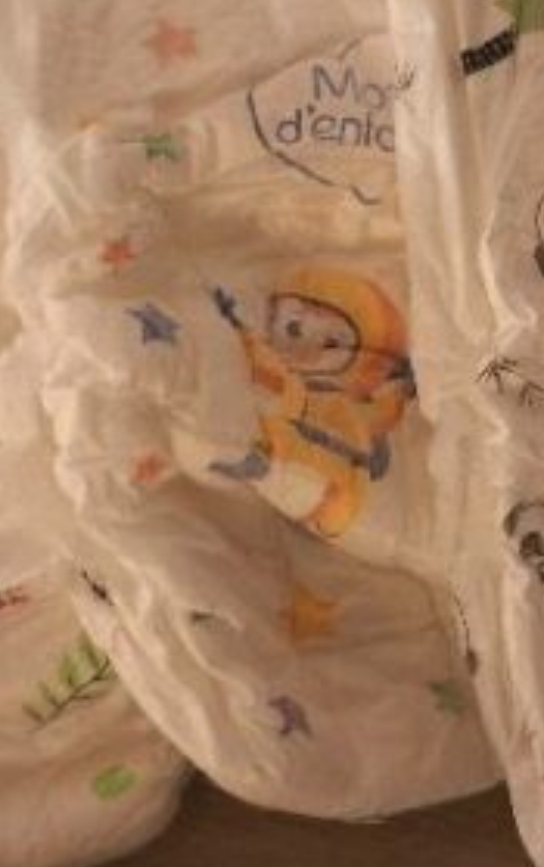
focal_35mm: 67
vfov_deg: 30.6
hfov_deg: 19.4
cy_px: 382
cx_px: 395
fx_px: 1585
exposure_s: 1/50
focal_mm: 5.54
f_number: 1.8
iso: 250
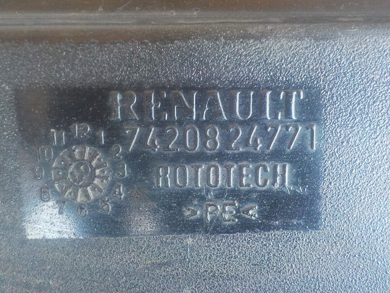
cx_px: 195
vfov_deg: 46.8
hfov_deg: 60.0
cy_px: 146
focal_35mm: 30
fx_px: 338
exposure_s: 1/20
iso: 400
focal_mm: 4.1
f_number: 3.3
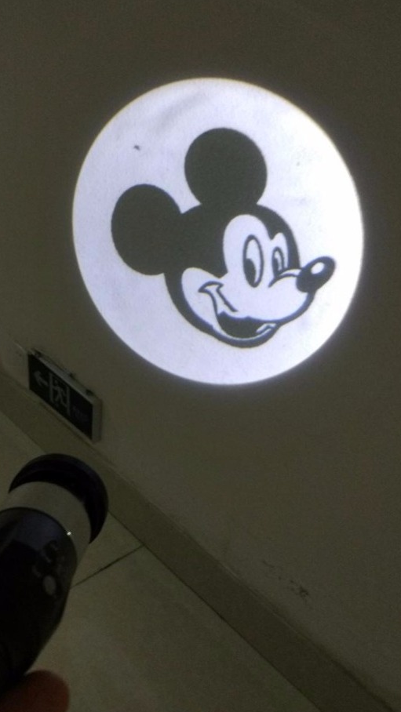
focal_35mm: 36
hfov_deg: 32.4
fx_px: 680
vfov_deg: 55.3
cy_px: 376
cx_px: 119
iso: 466
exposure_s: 1/25
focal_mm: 4.12
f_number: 2
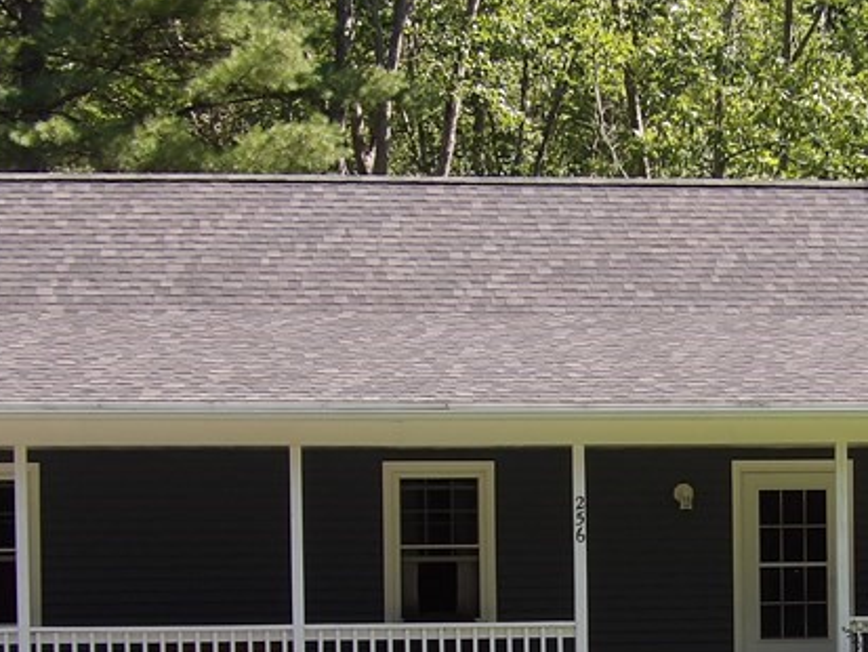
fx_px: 2859
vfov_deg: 12.9
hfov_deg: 17.1
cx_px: 675
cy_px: 606
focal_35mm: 114
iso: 100
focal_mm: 8.2
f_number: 3.8
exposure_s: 1/204
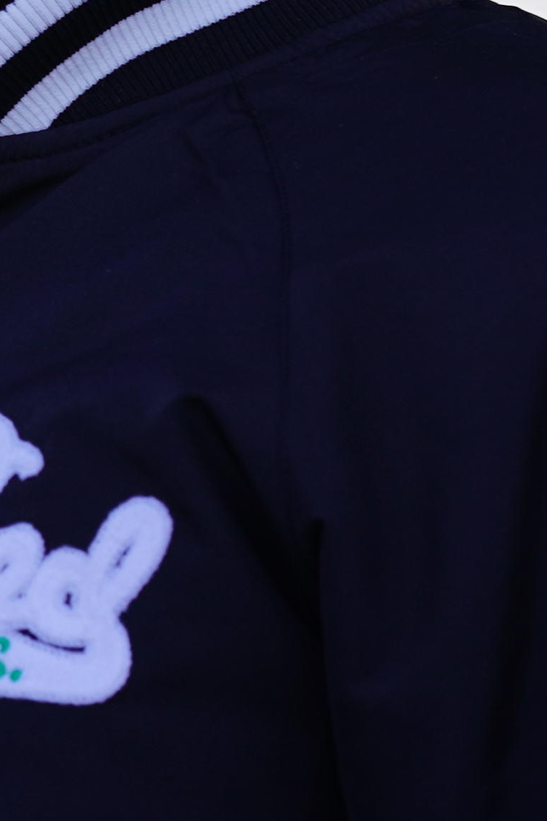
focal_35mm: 1042
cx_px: -367
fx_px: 23747
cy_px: -83
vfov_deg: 2.0
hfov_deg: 1.3
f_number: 4.5
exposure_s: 1/250
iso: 100
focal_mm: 200
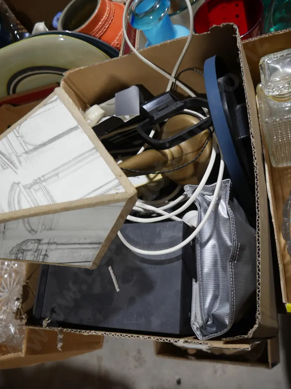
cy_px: 194
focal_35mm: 30
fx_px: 336
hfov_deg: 46.8
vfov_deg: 60.0
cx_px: 146
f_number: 3.6
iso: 200
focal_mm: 15
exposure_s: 1/60
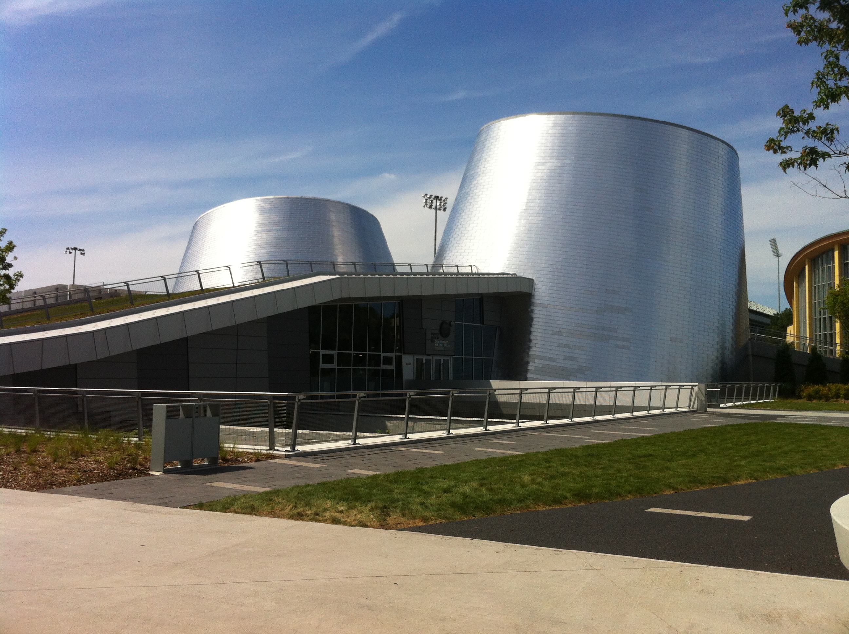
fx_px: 857
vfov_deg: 40.6
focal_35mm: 35
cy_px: 317
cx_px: 424
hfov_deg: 52.7
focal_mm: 3.85
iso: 80
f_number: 2.8
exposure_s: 1/2514
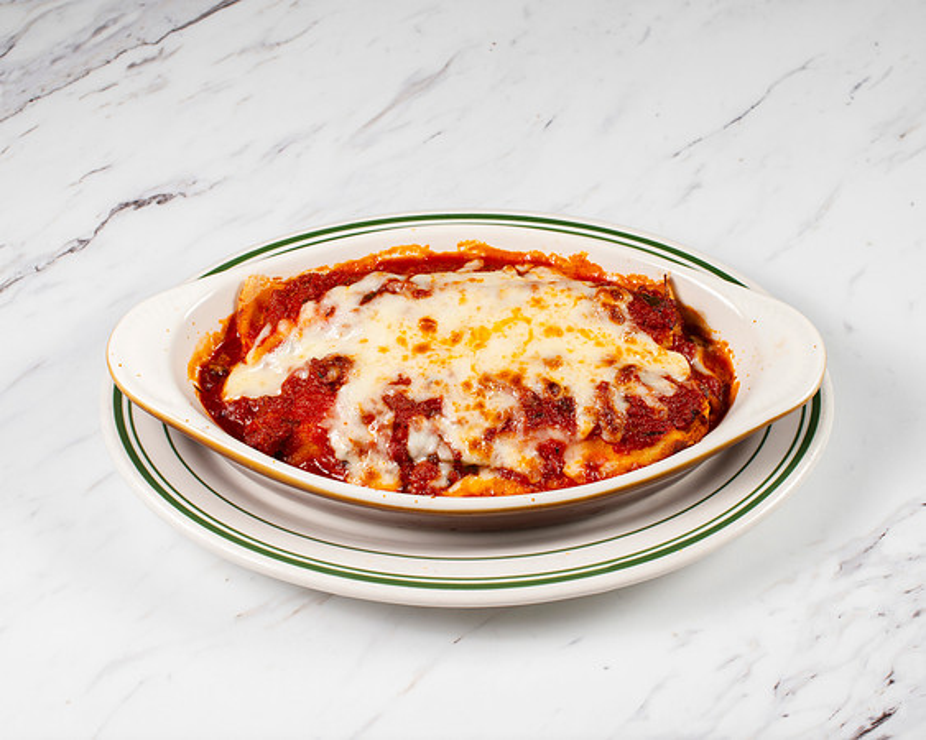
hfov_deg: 31.1
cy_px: 369
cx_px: 471
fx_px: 1664
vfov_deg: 25.1
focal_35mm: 61
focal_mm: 50
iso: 200
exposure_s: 1/250
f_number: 11
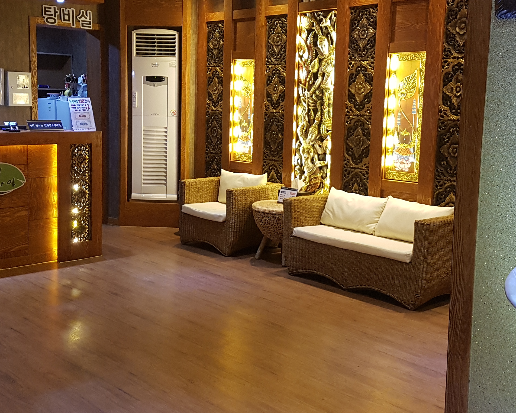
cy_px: 147
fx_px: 703
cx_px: 236
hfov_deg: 40.3
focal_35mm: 46
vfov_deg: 32.6
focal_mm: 4.2
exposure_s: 1/30
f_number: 1.7
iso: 160
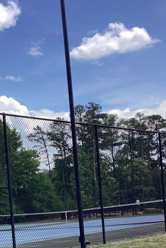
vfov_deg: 31.0
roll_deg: +4.7
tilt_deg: -3.3
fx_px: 429
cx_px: 16
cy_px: 221
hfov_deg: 21.4
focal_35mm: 62
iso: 25
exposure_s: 1/1058
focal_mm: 3.3
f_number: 2.4
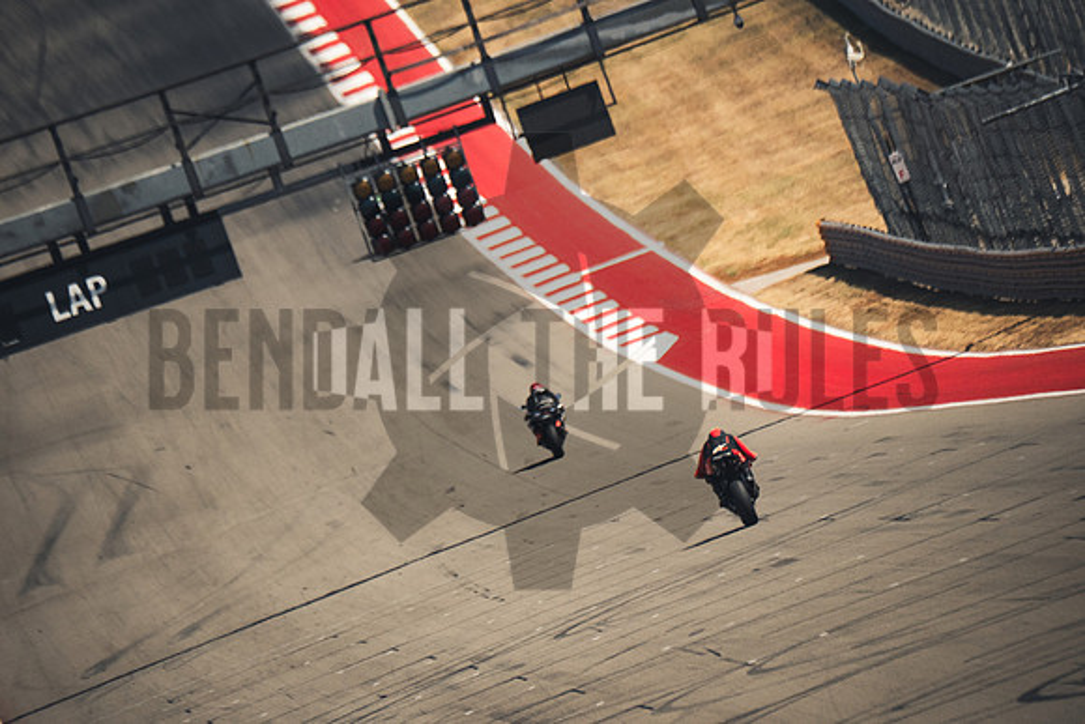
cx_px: 542
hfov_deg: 3.4
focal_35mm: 600
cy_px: 362
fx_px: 18087
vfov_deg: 2.3
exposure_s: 1/3200
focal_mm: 400
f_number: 5.6
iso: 1250
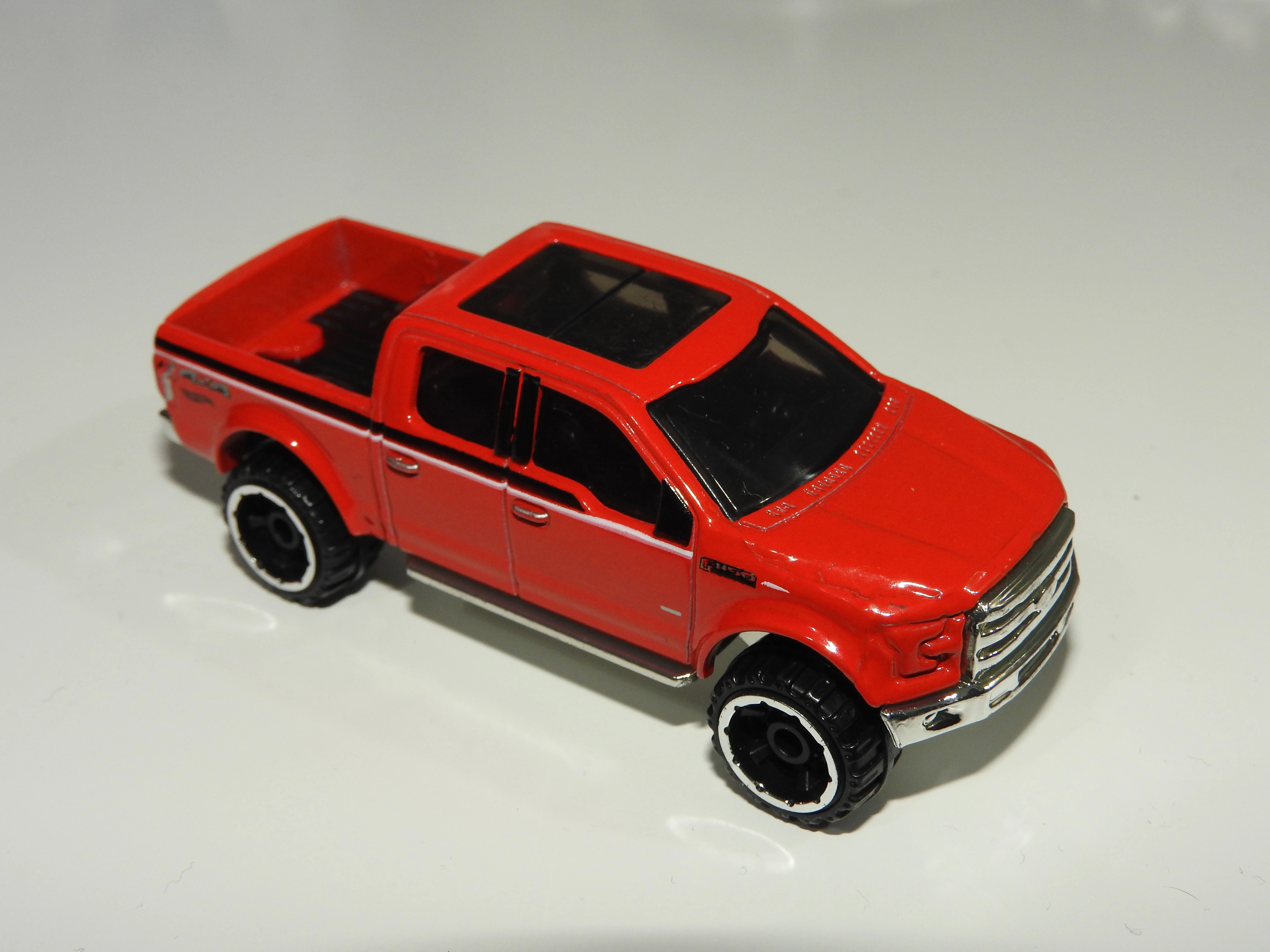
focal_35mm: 55
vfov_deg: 26.6
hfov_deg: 34.9
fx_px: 2018
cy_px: 476
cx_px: 635
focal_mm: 9.9
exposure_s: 1/30
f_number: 5
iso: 200
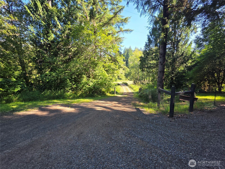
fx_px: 84
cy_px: 84
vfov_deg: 89.9
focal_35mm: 13
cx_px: 112
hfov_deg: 106.2
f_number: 1.9
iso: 40
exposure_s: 1/253
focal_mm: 2.2
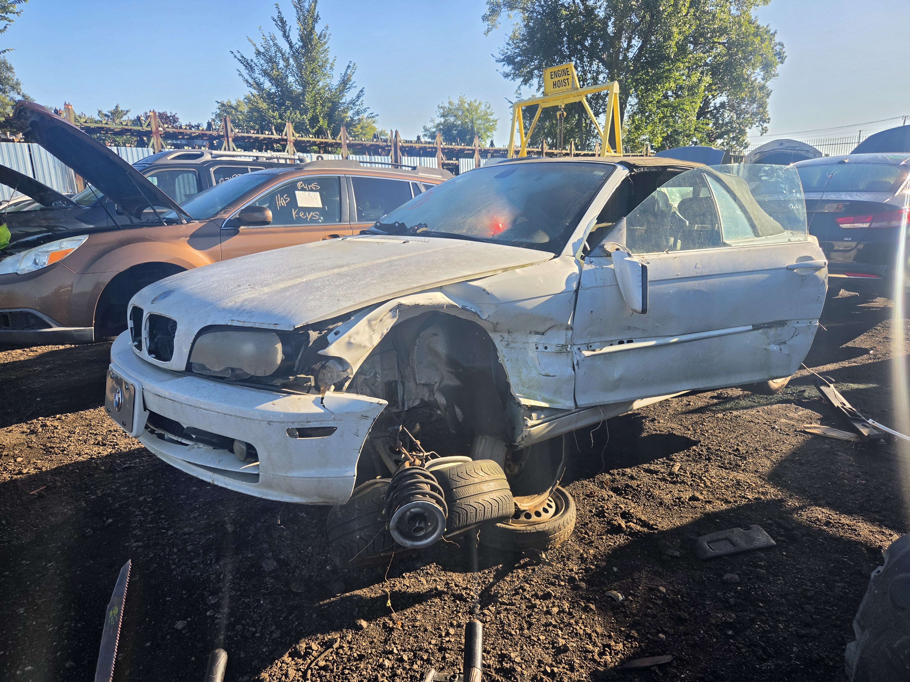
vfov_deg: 58.9
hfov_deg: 73.9
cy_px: 341
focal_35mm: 23
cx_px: 455
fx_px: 605
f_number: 1.8
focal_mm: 5.4
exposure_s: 1/2222
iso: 80
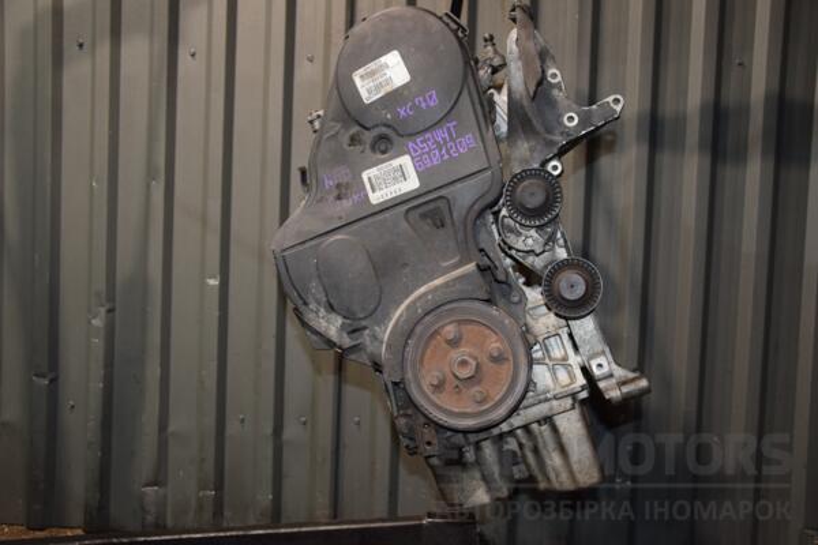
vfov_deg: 36.9
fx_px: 818
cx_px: 409
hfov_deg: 53.1
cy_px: 272
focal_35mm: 36
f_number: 5
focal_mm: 24
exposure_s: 1/60
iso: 800
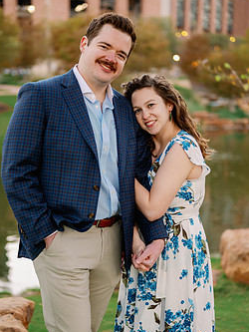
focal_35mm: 65
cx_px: 124
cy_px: 178
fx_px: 623
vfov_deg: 29.8
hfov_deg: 22.6
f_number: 2
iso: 640
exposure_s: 1/500
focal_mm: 50
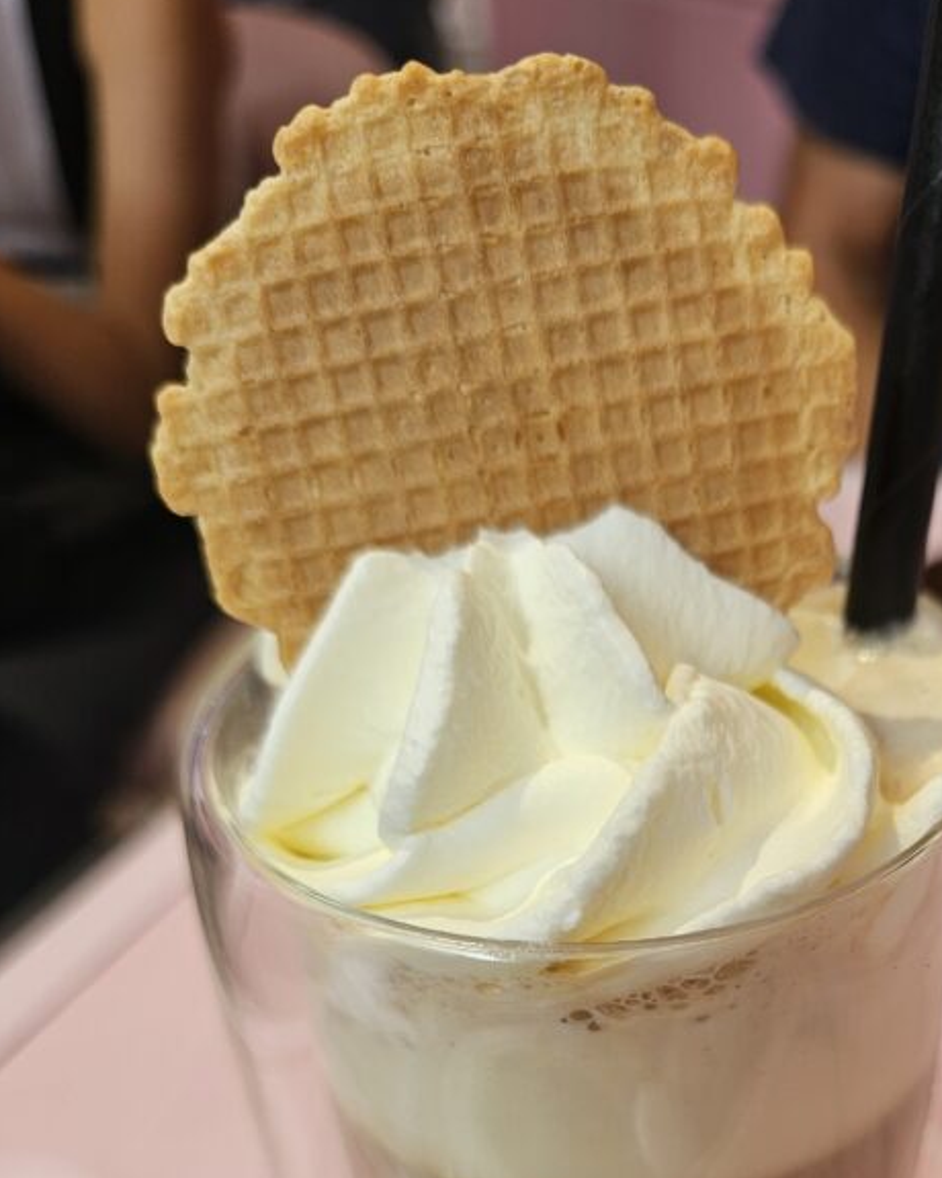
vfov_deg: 43.3
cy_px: 969
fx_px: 1394
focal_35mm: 40
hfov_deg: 36.5
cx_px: 700
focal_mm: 6.3
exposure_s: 1/120
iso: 50
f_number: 1.7
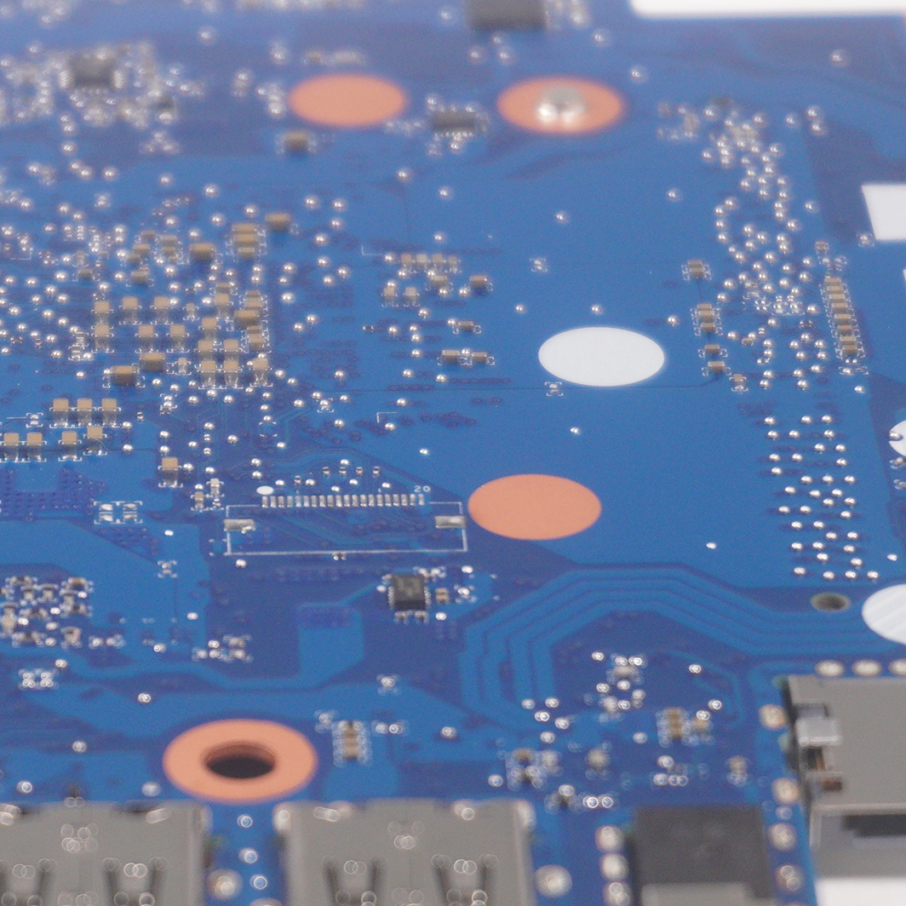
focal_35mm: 180
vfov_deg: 9.7
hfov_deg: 9.7
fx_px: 5330
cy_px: 513
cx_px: 232
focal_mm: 50
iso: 640
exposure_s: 1/320
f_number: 5.6
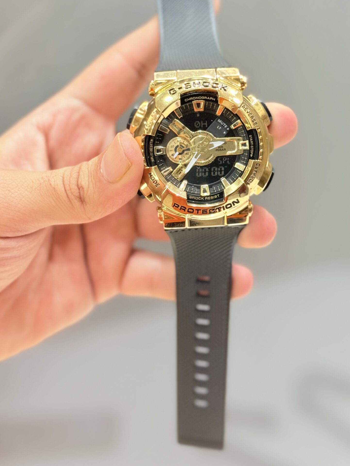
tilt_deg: -16.0
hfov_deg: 22.9
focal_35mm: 64
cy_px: 161
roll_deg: +0.1
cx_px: 214
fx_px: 863
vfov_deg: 30.1
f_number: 1.78
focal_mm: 6.76
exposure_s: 1/239
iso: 160
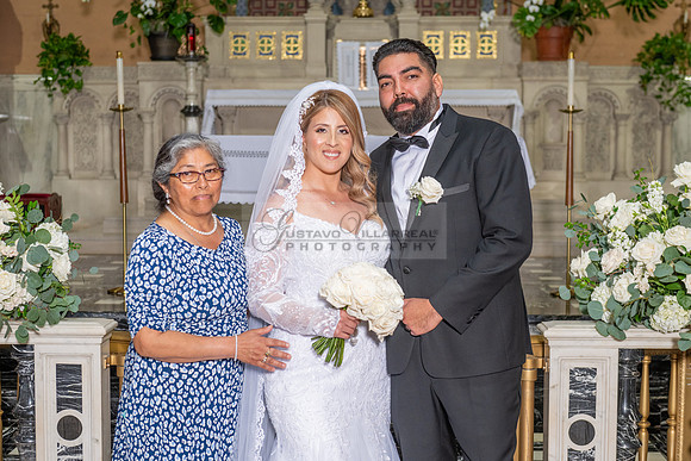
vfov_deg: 23.5
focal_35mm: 58
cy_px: 230
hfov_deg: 34.6
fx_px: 1110
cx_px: 346
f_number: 4
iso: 800
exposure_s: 1/200
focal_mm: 56
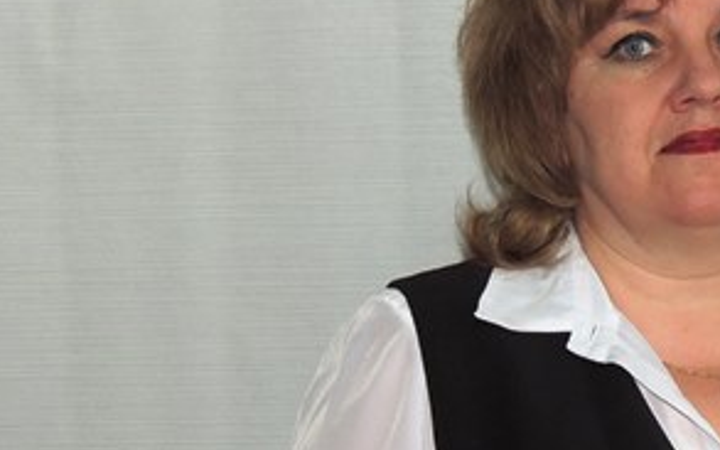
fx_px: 2138
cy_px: 283
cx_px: 649
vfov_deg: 12.0
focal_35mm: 109
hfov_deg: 18.8
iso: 200
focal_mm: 8.3
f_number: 3.5
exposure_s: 1/30
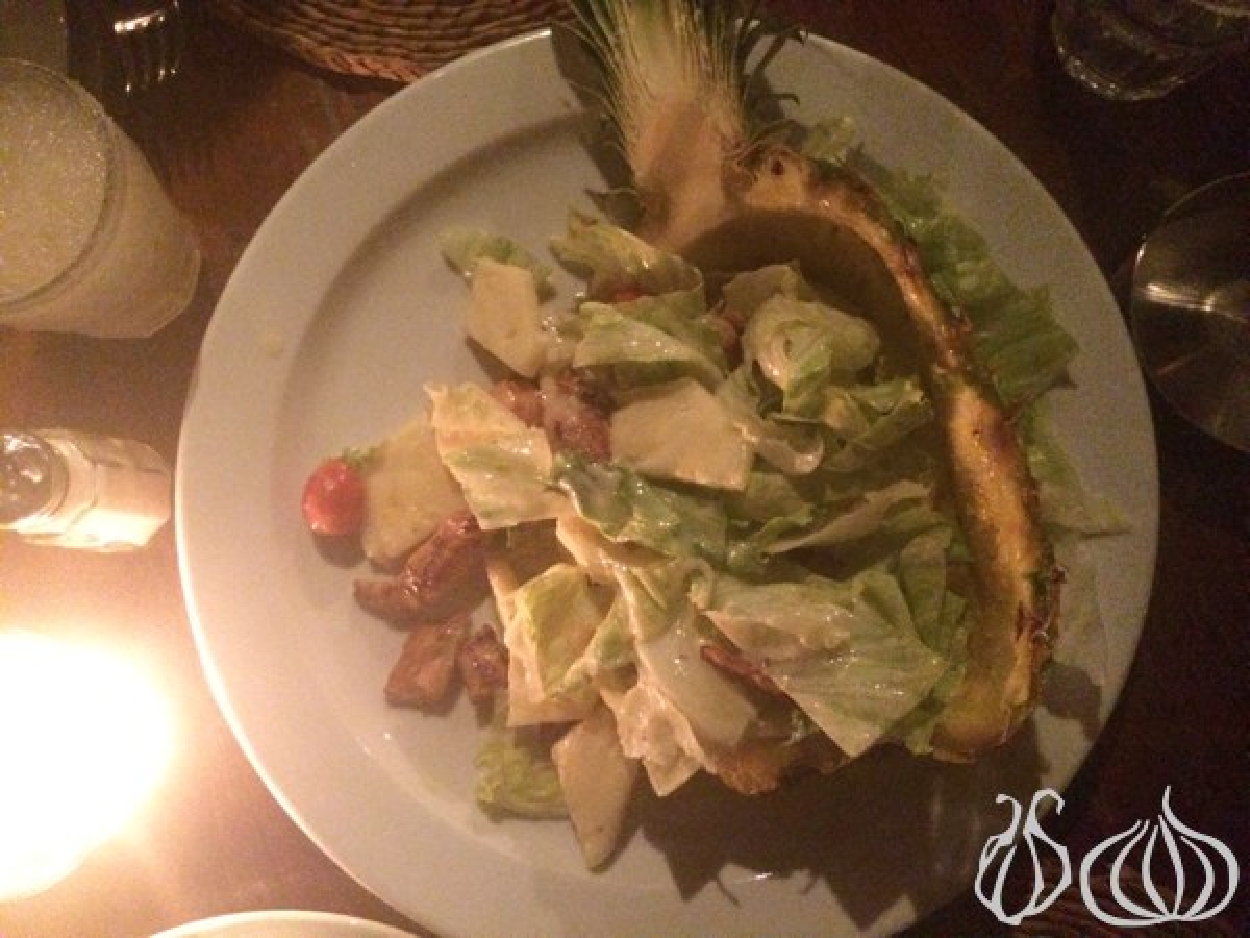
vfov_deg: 46.8
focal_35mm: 30
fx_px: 1083
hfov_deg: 60.0
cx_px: 625
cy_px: 469
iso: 1000
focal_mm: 4.12
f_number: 2.2
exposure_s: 1/15
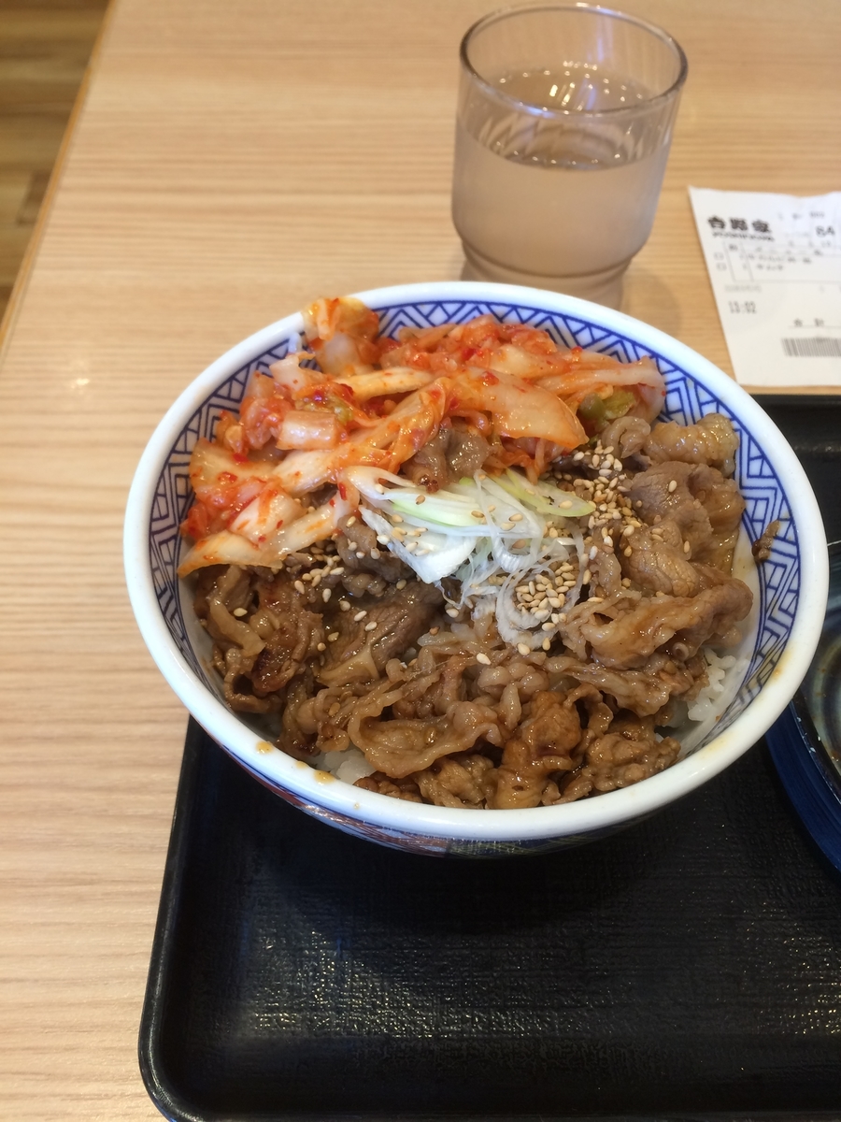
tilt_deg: -54.3
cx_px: 420
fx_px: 939
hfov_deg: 48.2
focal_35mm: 29
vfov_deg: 61.7
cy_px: 561
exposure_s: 1/40
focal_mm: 4.15
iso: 40
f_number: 2.2
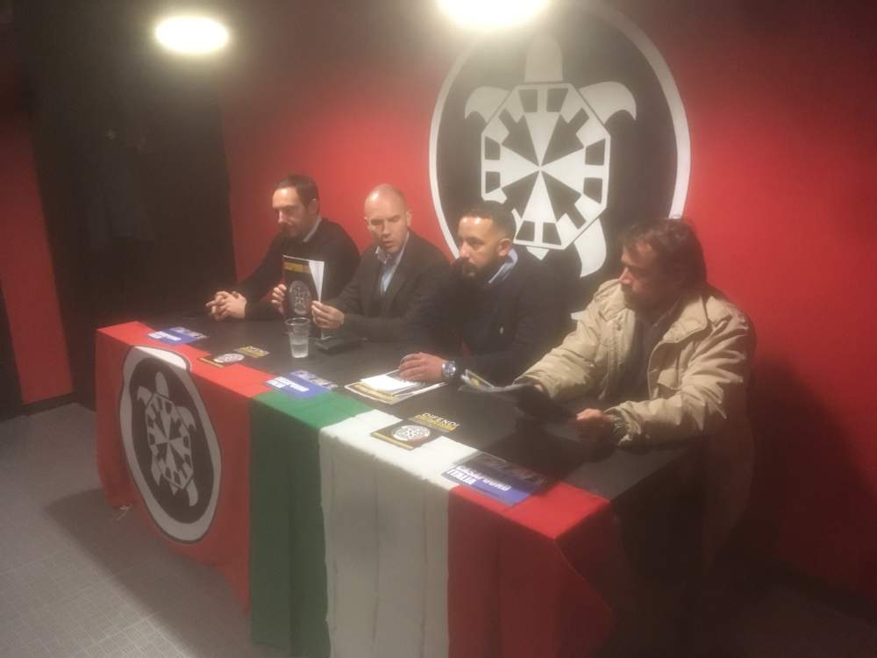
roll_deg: -0.6
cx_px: 438
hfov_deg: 61.7
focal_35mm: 29
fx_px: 735
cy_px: 329
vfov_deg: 48.2
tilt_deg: -16.2
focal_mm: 4.15
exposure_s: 1/17
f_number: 2.2
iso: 250
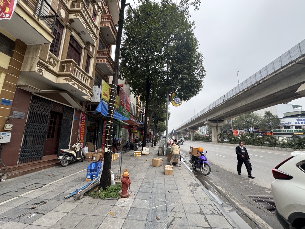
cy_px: 114
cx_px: 152
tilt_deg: +8.0
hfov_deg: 102.1
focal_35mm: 14
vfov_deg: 85.7
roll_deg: +2.1
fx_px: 123
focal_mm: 2.22
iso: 50
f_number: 2.2
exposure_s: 1/99
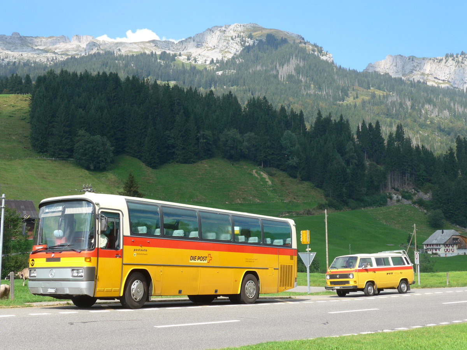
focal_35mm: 52
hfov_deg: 36.8
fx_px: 702
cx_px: 234
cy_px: 175
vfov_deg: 28.0
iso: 80
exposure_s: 1/640
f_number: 3.3
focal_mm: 10.7
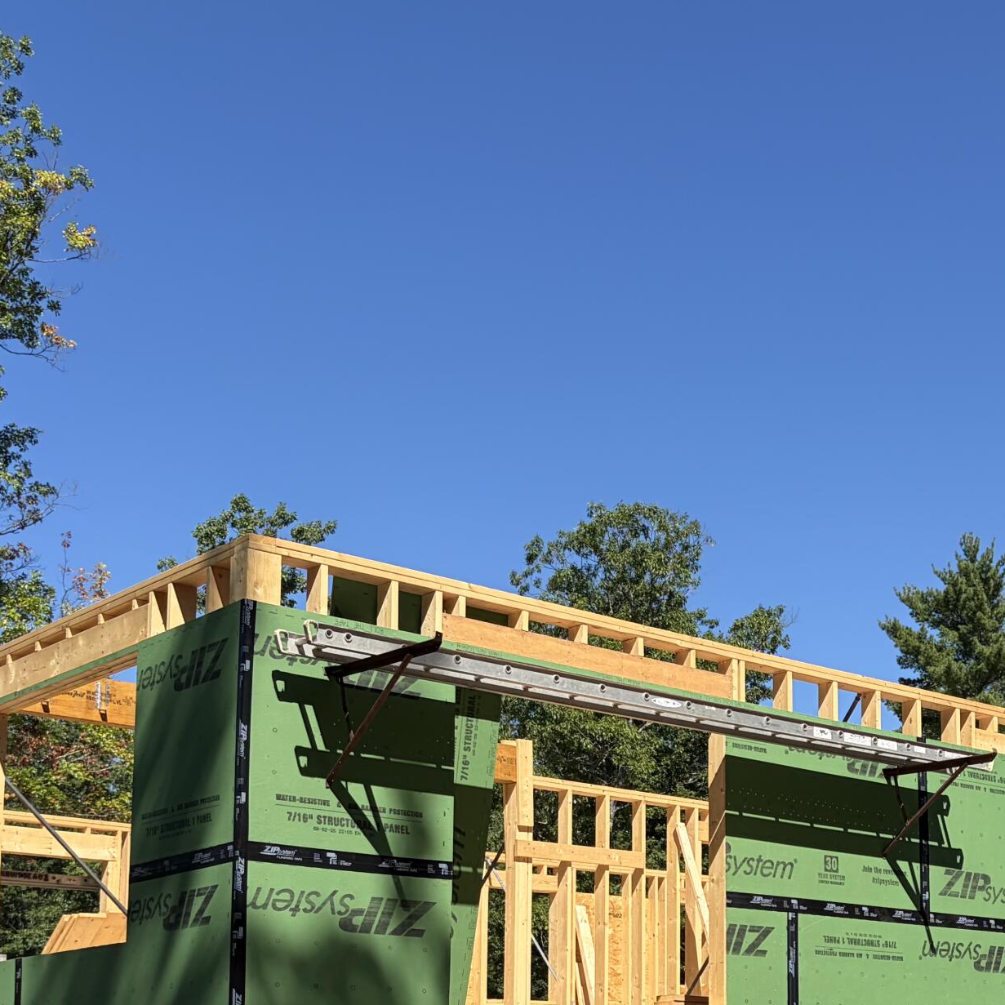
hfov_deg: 29.9
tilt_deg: +8.5
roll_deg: +1.8
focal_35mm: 56
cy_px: 852
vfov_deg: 29.6
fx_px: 1839
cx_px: 789
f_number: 1.6
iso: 50
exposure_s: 1/3279
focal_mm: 5.96
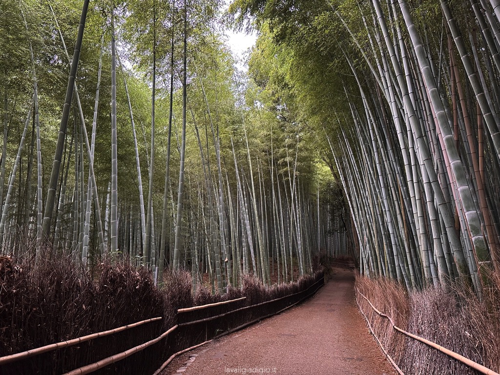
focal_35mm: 24
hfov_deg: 71.6
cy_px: 188
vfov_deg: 56.8
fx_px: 347
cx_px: 250
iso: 320
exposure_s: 1/60
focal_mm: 6.86
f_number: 1.78
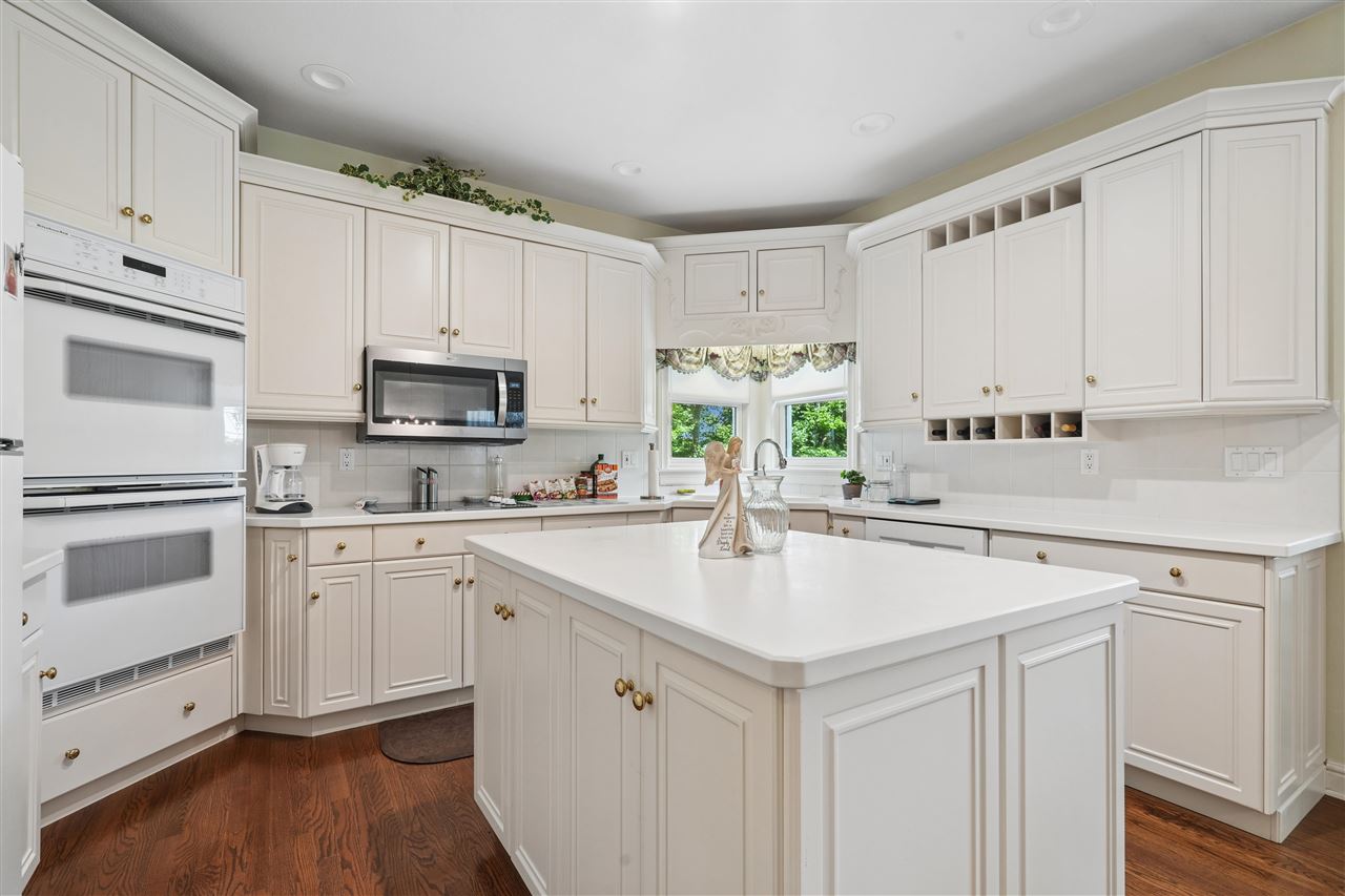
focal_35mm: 16
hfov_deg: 96.7
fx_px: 598
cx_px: 672
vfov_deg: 73.7
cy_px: 448
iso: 400
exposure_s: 1/10
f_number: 10
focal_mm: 16
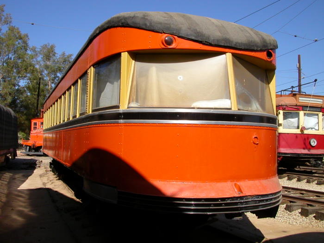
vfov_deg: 38.7
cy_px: 122
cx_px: 162
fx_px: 346
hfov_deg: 50.1
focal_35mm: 37
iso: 100
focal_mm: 5.6
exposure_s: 1/816
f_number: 4.5
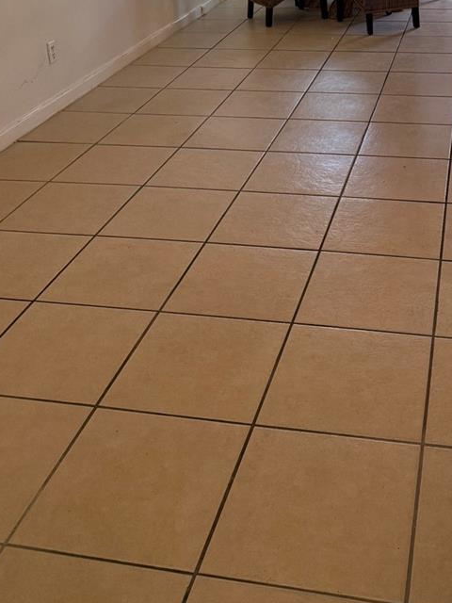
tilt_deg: -16.0
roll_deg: +1.1
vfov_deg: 39.4
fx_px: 783
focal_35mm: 45
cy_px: 75
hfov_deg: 31.7
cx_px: 326
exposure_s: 1/120
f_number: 1.78
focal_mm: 6.76
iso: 250
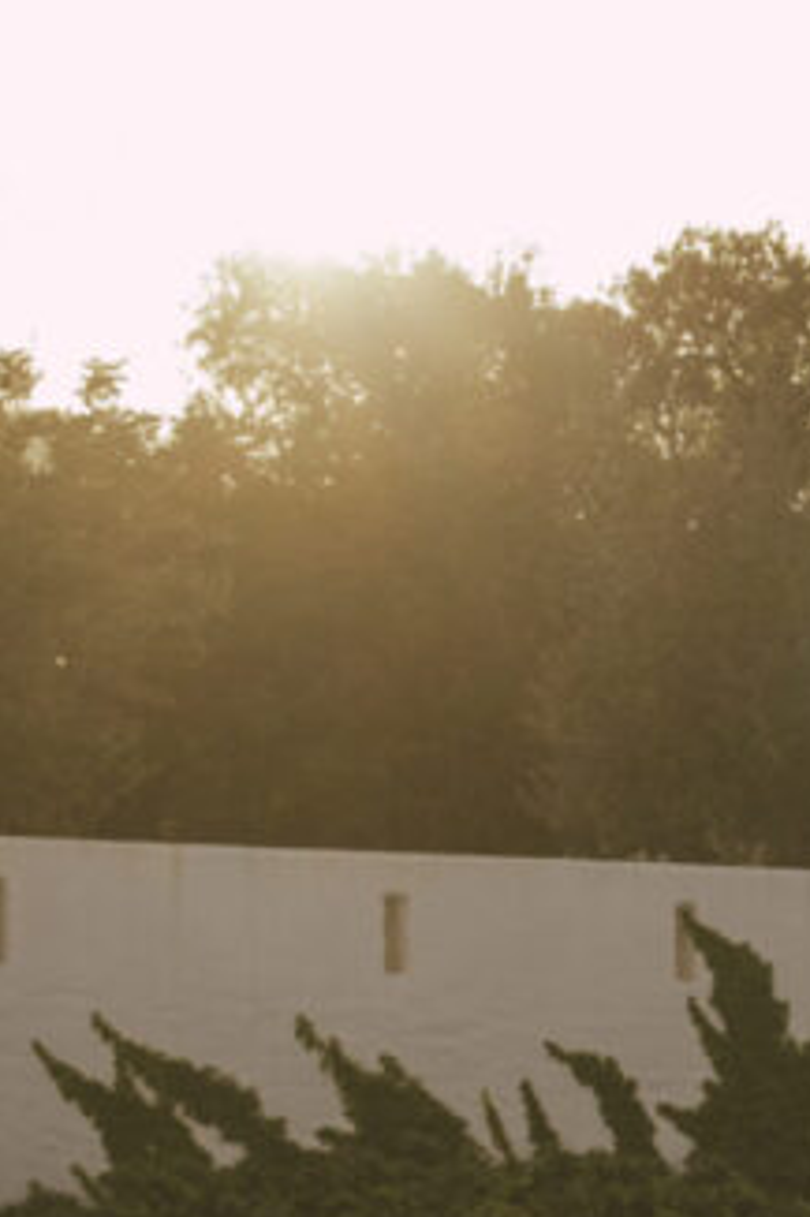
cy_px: 1288
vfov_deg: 12.6
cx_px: 1743
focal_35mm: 161
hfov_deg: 8.0
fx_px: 5439
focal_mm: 23
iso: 200
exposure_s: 1/640
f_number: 5
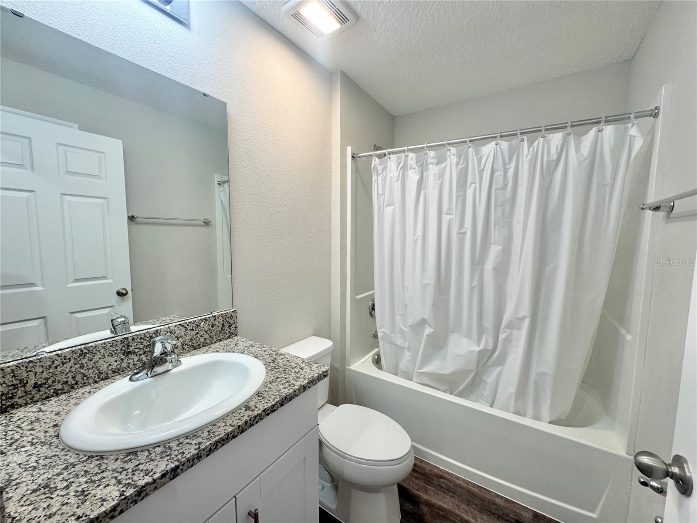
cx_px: 348
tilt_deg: -4.6
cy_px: 262
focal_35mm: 14
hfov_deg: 102.1
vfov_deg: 85.7
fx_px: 282
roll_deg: -0.8
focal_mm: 2.22
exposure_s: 1/120
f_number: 2.2
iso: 160
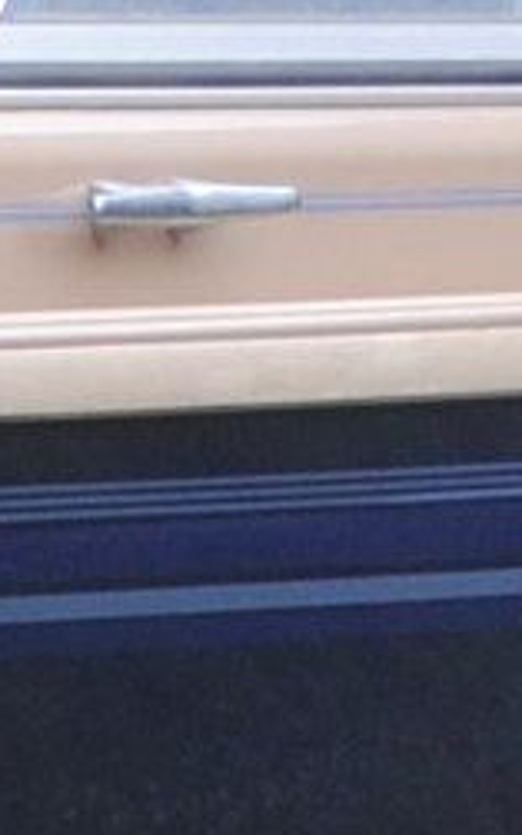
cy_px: 1041
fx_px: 9668
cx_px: -1606
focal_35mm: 425
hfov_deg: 3.0
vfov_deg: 4.9
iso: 200
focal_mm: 24
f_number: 4.2
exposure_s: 1/80
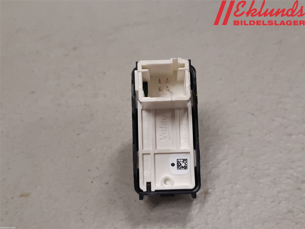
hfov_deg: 67.3
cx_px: 152
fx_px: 229
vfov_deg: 53.1
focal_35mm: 26
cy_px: 114
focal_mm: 3.93
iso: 80
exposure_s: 1/50
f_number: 1.7
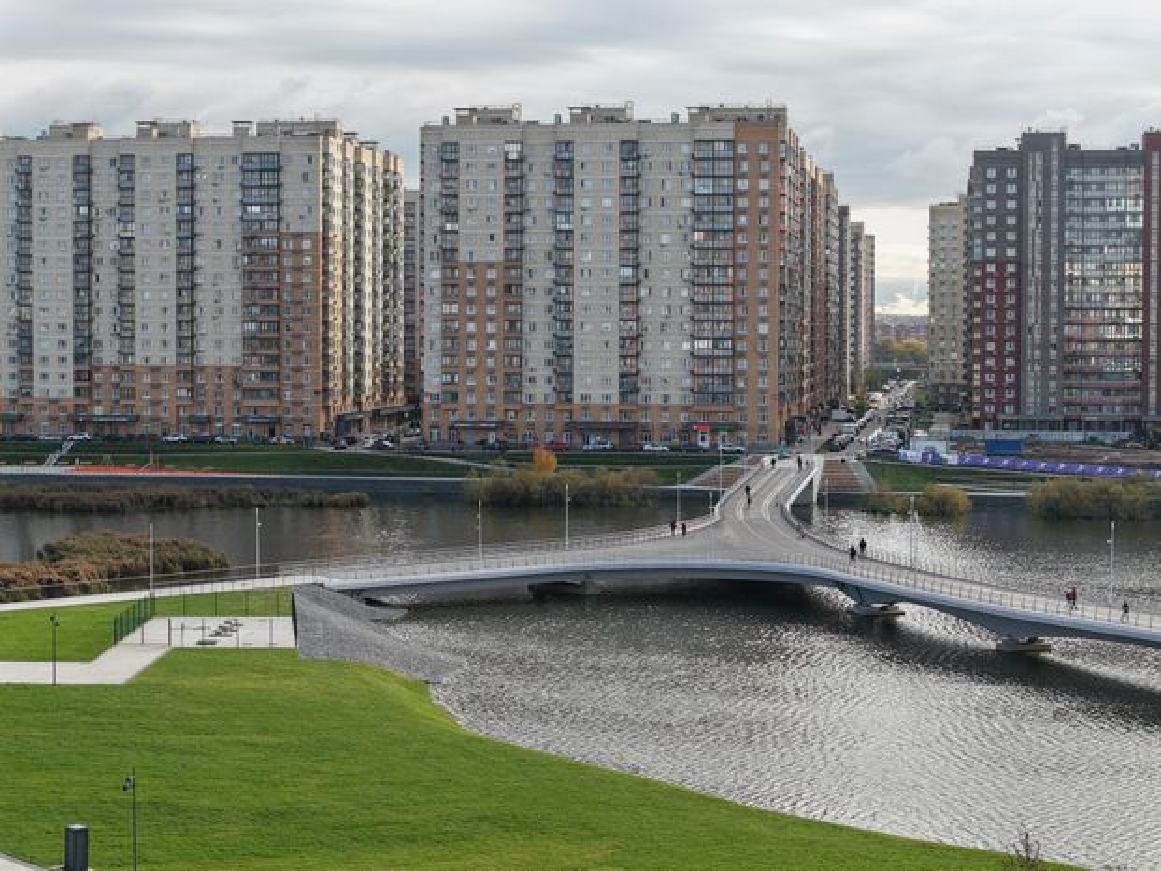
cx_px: 580
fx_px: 2348
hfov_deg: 27.8
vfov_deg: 21.0
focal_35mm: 70
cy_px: 436
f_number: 2.8
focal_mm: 19.35
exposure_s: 1/50
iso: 100
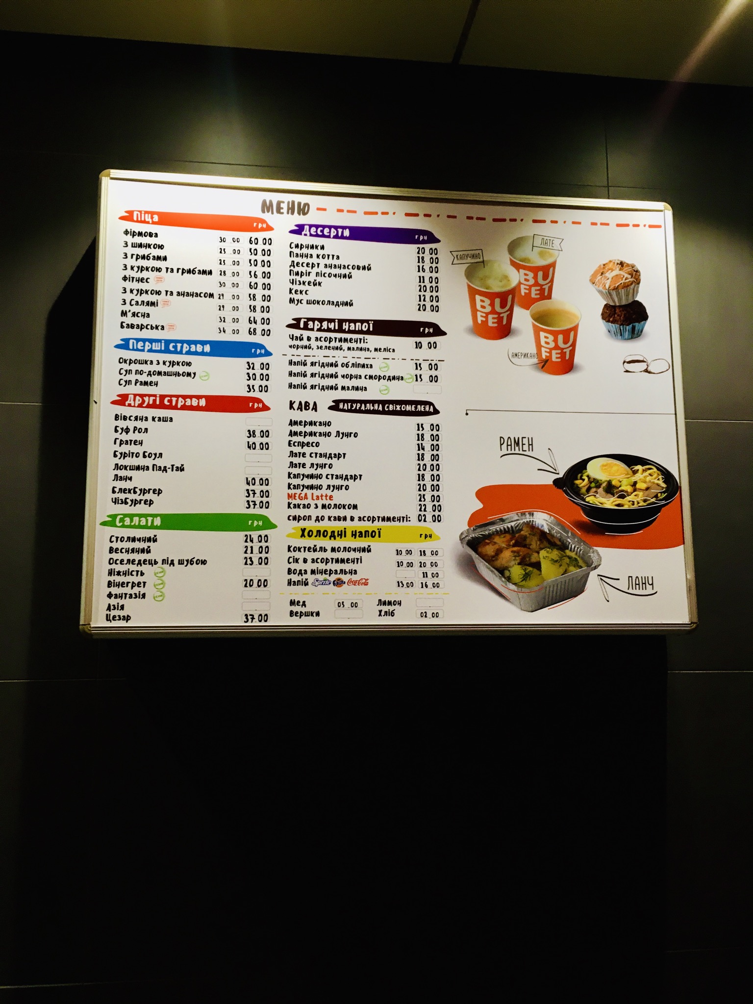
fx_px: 841
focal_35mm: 29
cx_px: 376
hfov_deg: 48.2
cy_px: 502
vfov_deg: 61.7
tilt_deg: +6.3
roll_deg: +1.3
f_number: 2.2
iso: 100
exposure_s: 1/33
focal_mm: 4.15
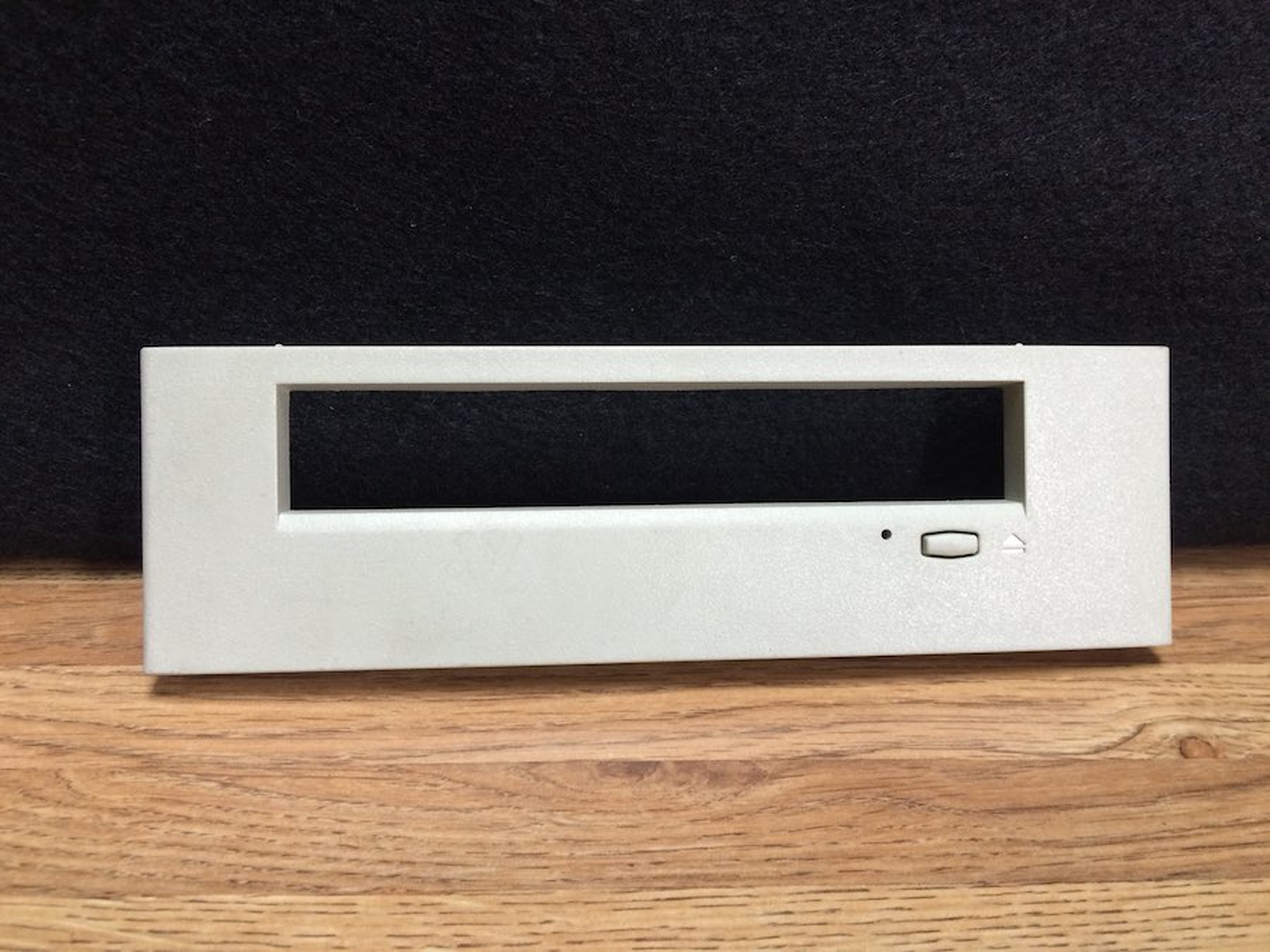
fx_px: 1064
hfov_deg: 61.7
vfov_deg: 48.2
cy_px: 476
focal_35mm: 29
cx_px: 635
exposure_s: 1/30
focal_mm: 4.15
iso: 100
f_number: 2.2
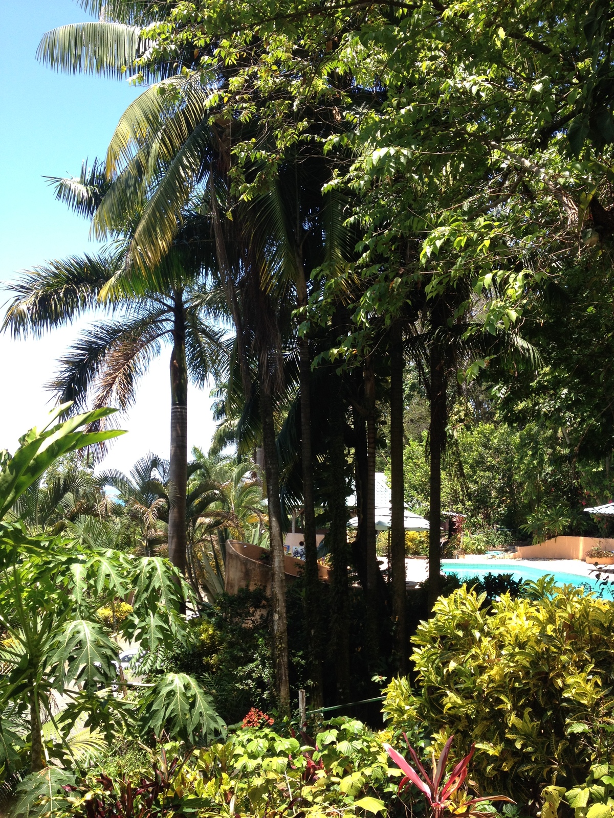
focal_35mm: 35
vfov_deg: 52.6
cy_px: 409
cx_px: 307
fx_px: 828
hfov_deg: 40.7
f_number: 2.4
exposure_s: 1/456
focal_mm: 4.28
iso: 50
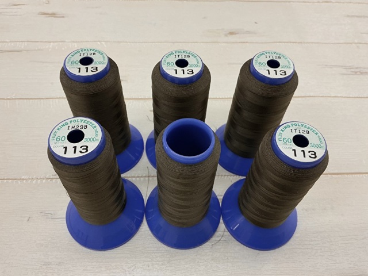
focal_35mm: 29
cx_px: 184
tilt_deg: -53.4
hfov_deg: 61.7
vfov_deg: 48.2
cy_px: 138
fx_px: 308
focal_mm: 3
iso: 64
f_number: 1.8
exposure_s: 1/120
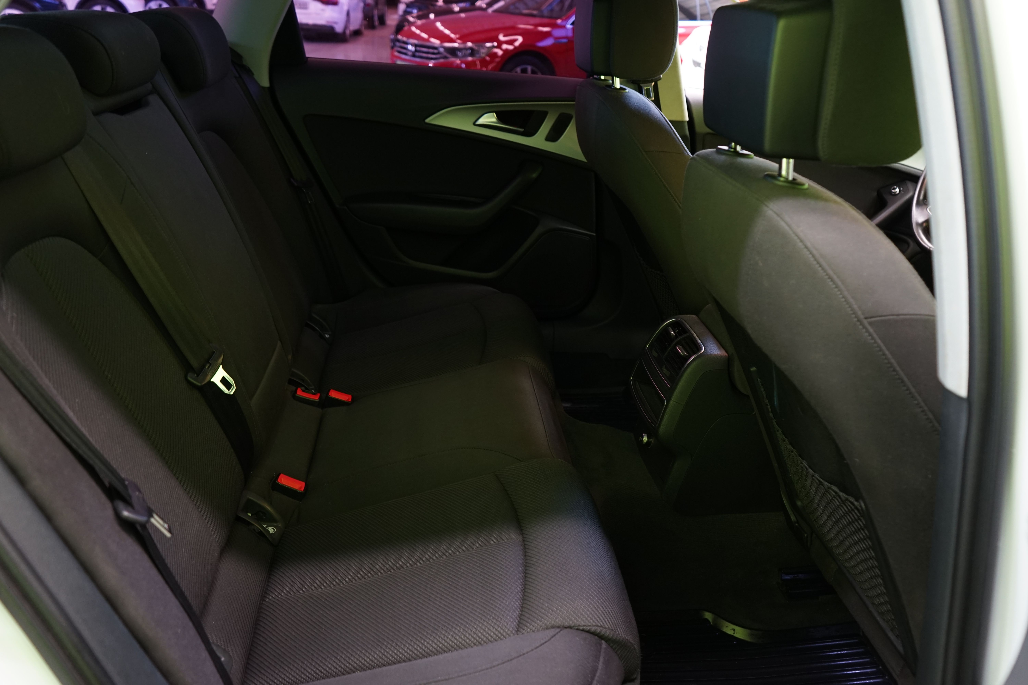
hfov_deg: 63.7
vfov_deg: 45.0
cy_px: 342
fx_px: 828
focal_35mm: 29
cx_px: 514
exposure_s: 1/8
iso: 800
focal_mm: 29
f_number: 4.5
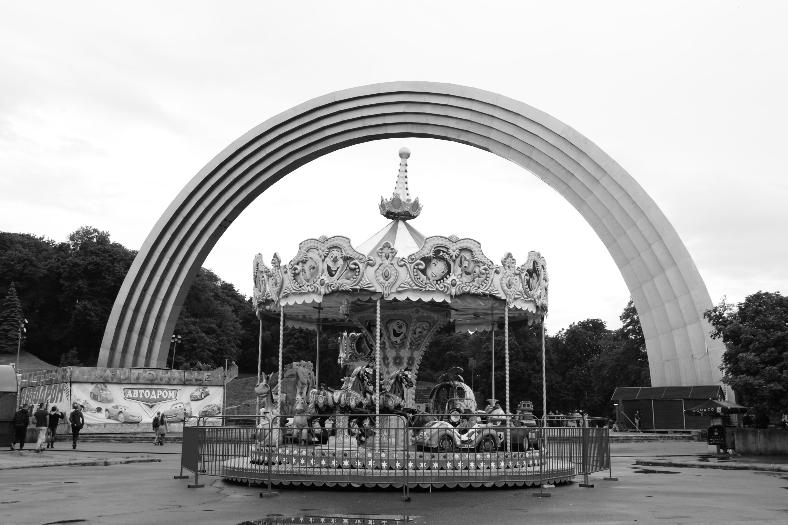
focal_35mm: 36
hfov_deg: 53.1
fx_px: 788
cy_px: 262
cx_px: 394
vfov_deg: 36.9
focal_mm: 24
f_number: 6.3
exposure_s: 1/160
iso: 400
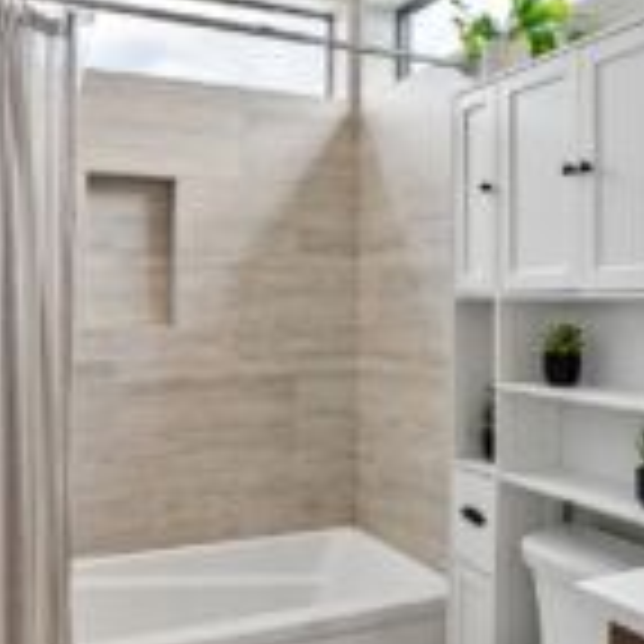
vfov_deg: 43.8
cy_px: 308
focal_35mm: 38
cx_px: 419
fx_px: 800
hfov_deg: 43.4
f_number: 8
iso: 400
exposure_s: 1/50
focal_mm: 16
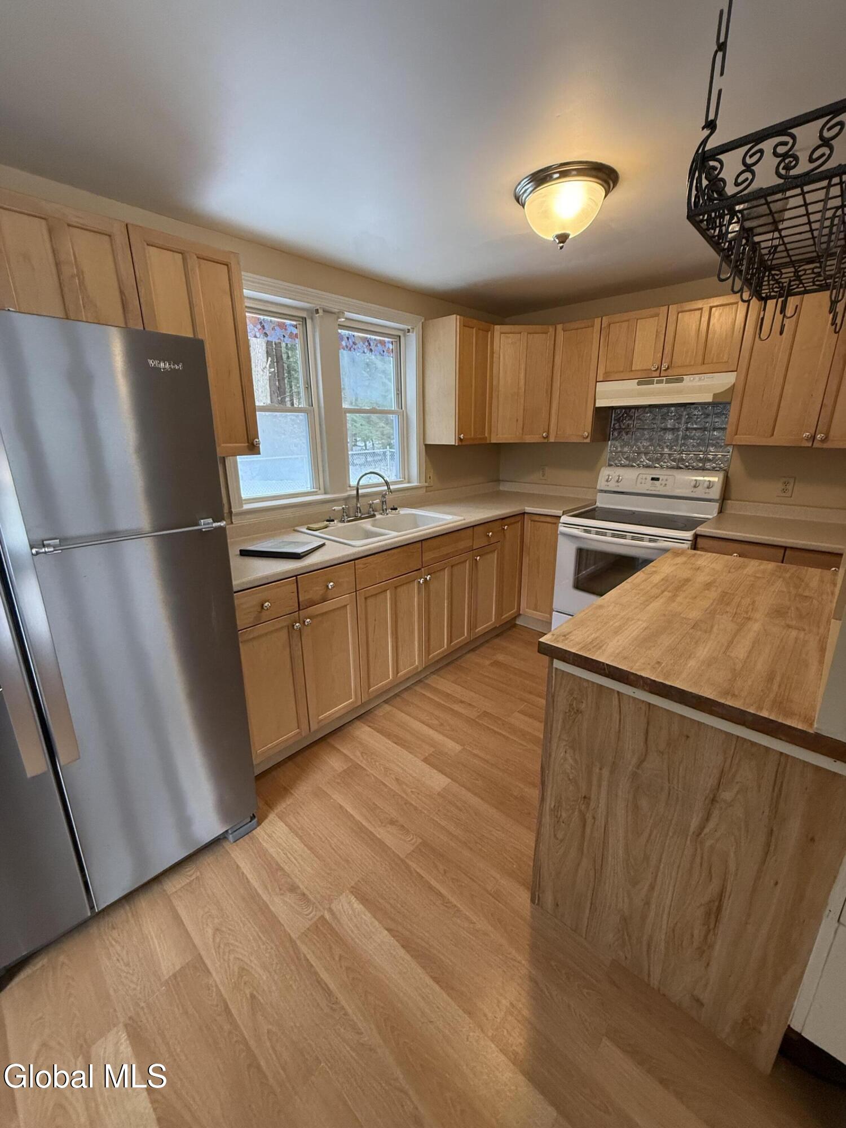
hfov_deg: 85.7
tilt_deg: -15.9
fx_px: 456
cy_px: 564
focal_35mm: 14
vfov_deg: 102.1
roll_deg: +1.0
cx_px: 423
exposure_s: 1/120
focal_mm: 2.22
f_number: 2.2
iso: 500
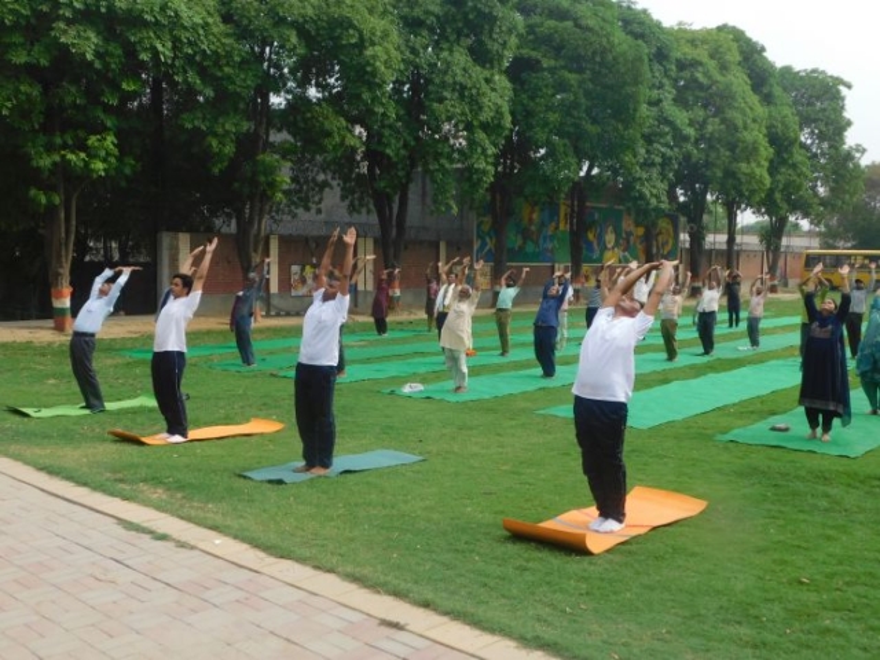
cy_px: 330
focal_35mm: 36
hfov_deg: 51.4
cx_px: 440
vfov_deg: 39.7
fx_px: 915
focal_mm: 6.3
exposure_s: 1/800
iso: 125
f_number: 3.5
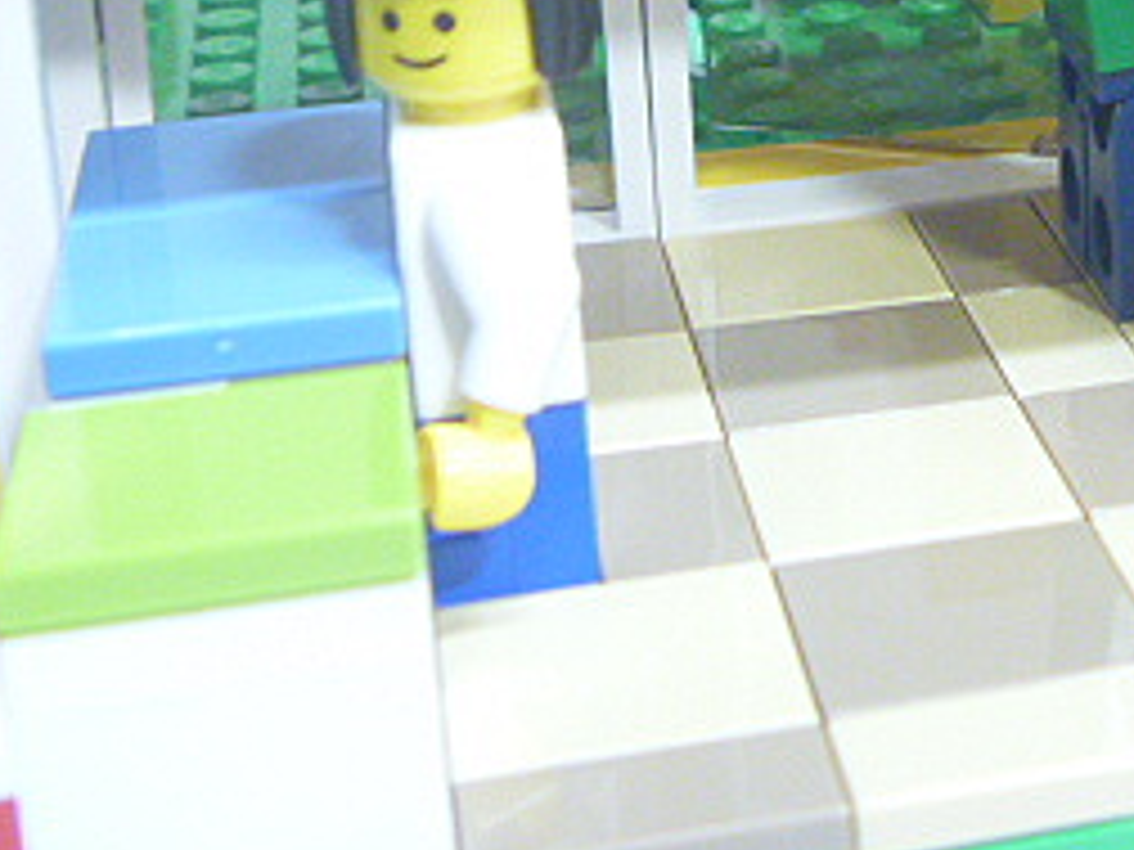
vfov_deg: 15.9
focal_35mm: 89
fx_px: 2916
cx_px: 1354
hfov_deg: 20.6
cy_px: -216
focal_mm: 6.3
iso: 400
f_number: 3.5
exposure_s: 1/8
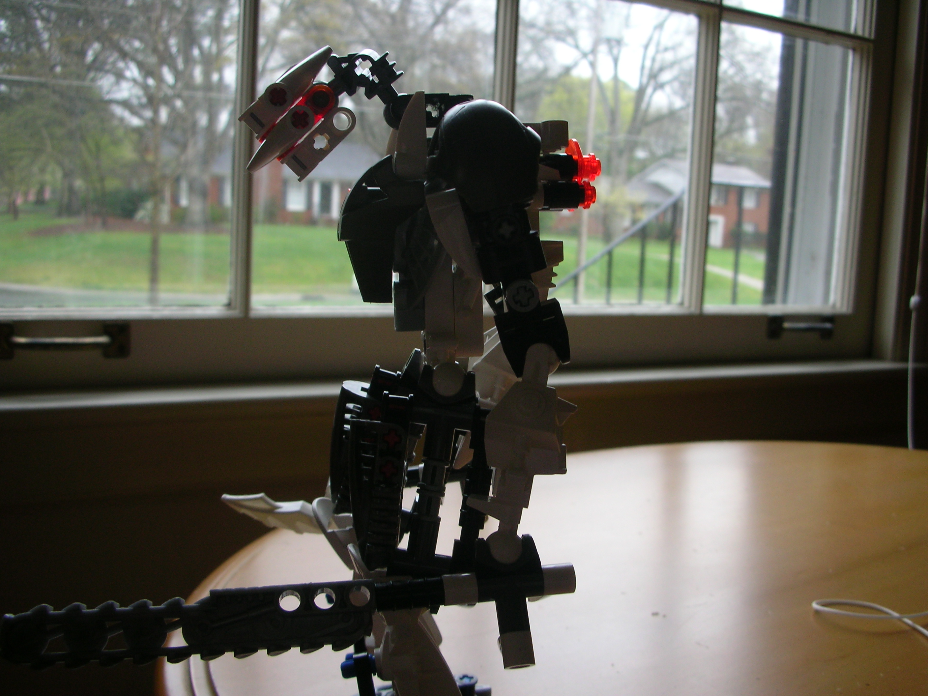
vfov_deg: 40.7
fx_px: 938
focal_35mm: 35
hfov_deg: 52.6
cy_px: 348
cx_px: 464
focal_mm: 5.8
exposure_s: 1/61.1
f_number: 3
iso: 50
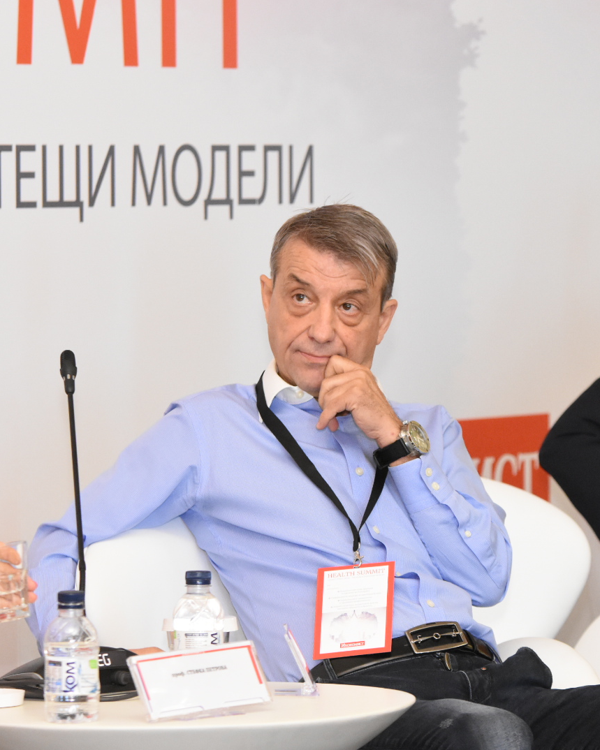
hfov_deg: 6.0
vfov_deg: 7.5
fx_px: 5750
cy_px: 376
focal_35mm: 259
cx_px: 508
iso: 4000
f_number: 4.5
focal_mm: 122
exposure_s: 1/160
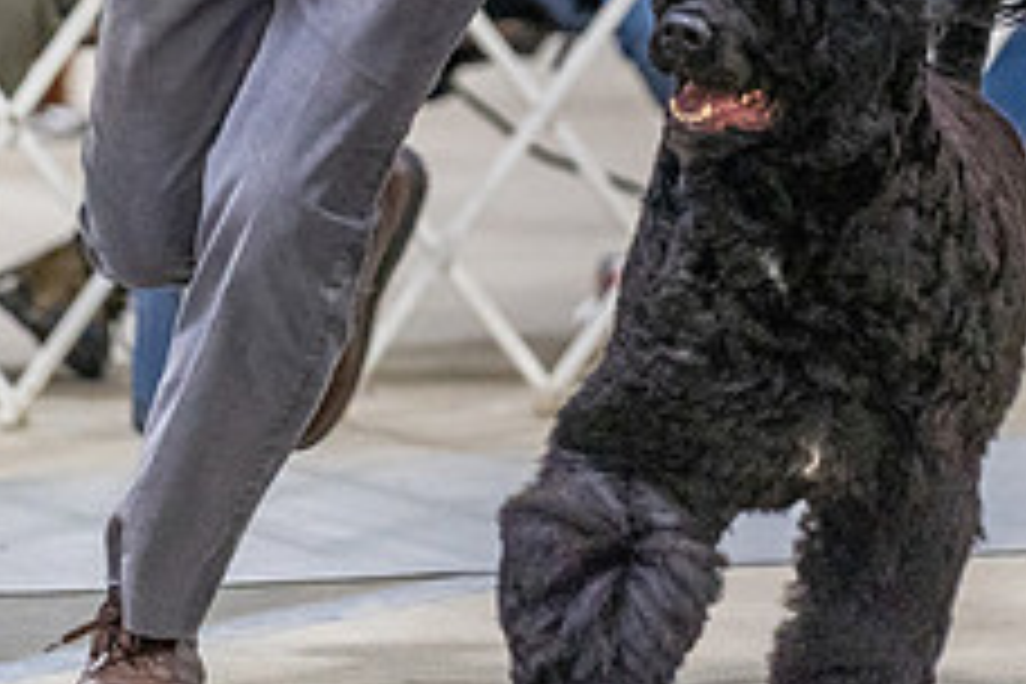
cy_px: -88
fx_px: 11143
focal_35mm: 391
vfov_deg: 3.5
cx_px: 783
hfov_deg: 5.3
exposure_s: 1/320
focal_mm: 154
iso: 6400
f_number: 3.2
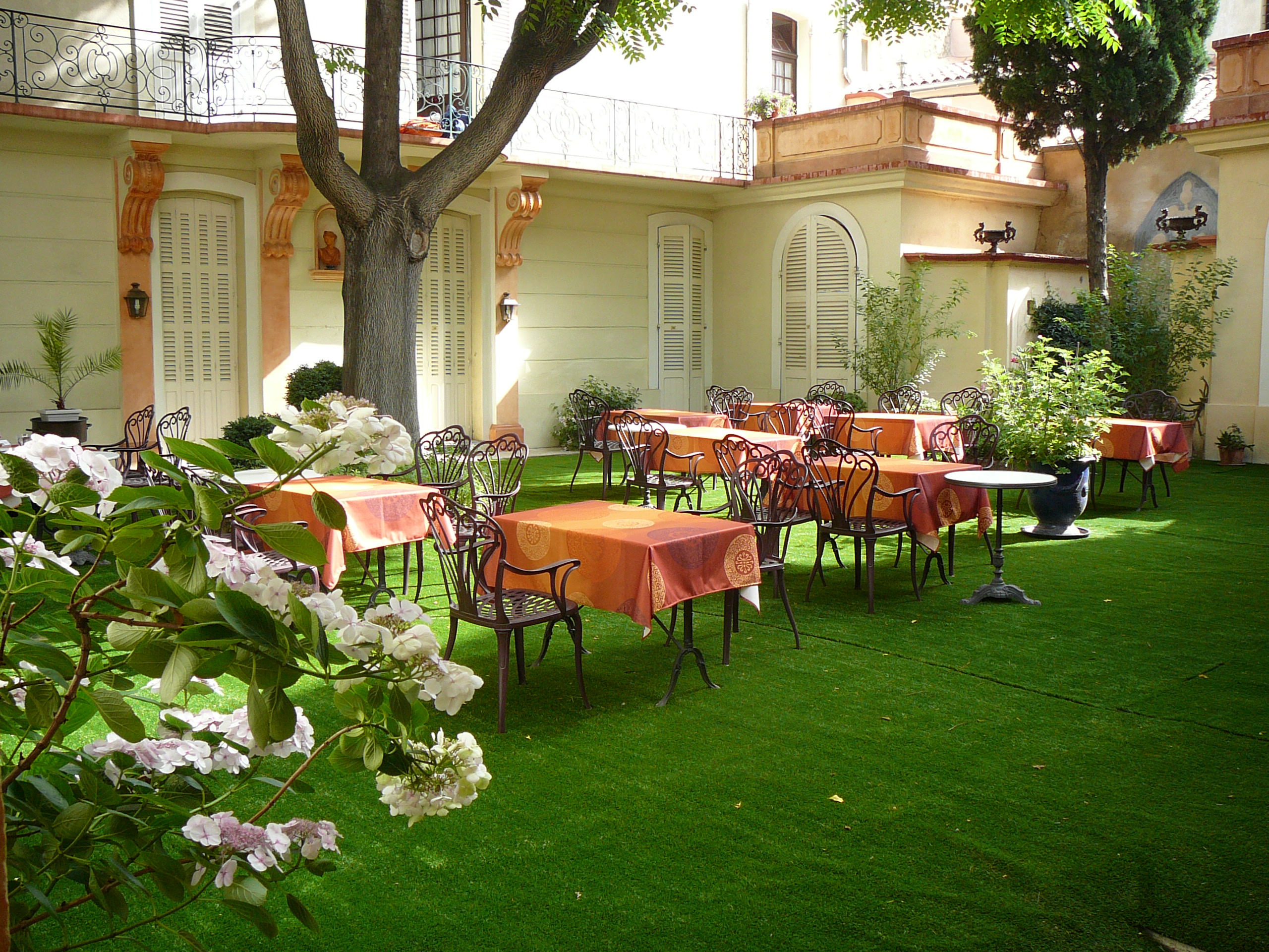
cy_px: 476
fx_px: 1283
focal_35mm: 35
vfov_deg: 40.7
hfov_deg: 52.6
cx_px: 634
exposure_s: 1/125
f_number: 2.8
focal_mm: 5.2
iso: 80
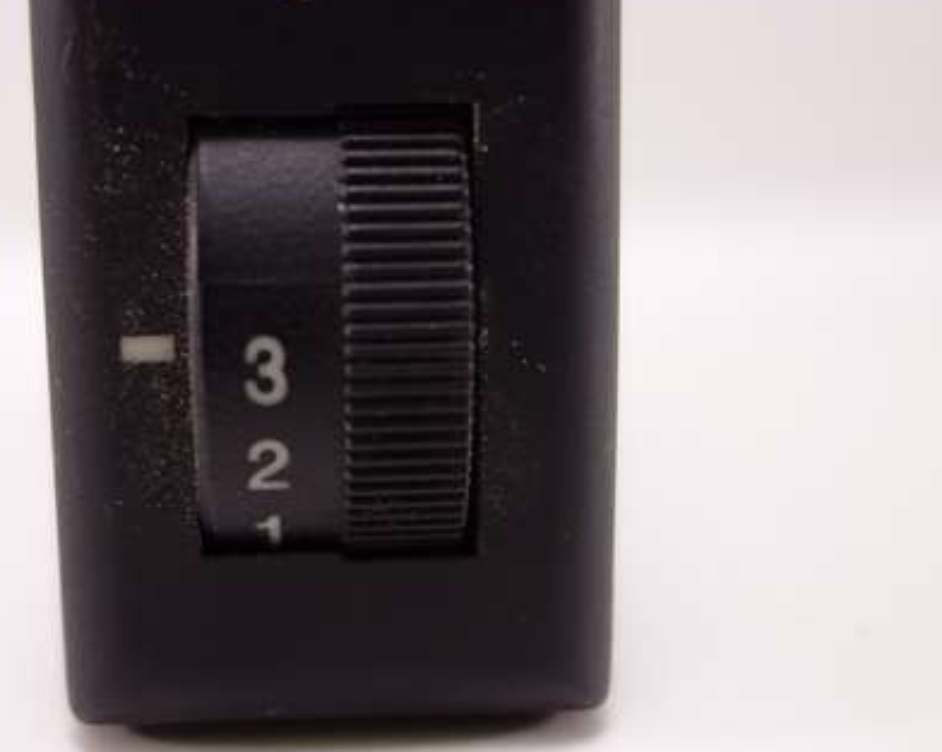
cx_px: 300
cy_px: 280
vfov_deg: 27.5
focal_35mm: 55
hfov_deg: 33.8
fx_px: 1532
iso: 125
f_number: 2.2
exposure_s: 1/100
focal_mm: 10.4
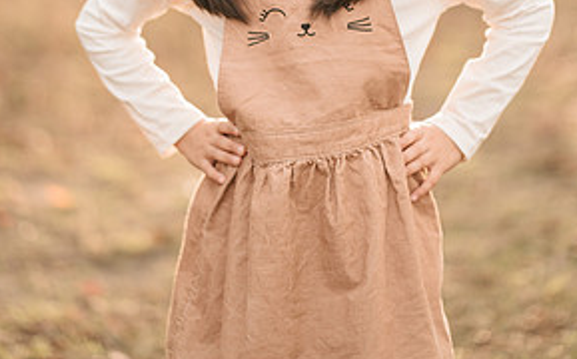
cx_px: 295
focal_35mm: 135
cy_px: -78
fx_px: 2121
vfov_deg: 9.5
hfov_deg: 15.5
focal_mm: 85
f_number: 1.8
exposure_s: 1/800
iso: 200
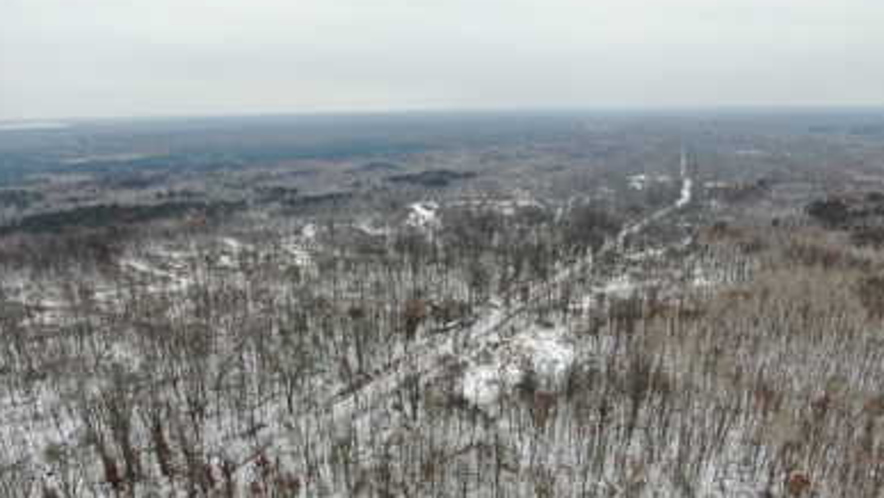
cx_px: 443
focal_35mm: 27
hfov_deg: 69.8
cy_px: 331
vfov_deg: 42.4
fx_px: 633
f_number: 2.8
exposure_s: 1/160
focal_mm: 4.39
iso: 100
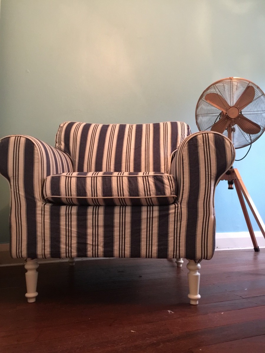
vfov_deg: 61.7
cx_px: 132
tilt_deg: +4.6
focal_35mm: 29
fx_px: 296
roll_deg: +1.3
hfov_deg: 48.2
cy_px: 176
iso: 125
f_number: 2.2
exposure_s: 1/8
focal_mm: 4.15
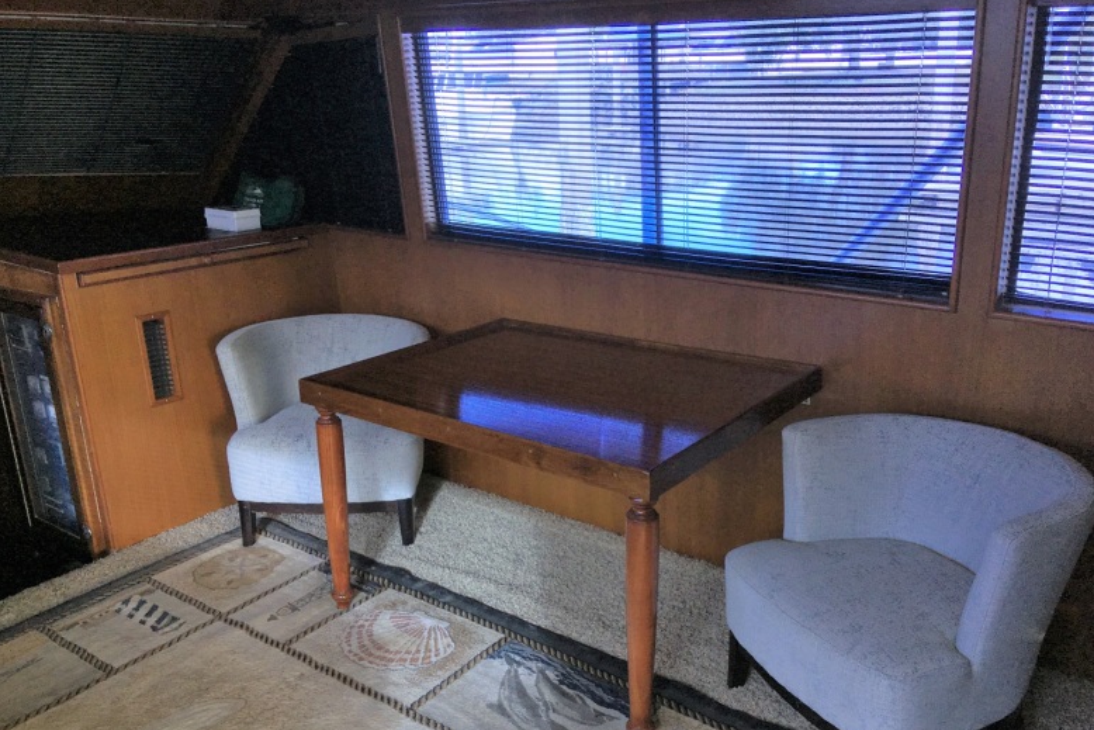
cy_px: 419
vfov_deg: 42.2
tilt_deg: -20.9
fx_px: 942
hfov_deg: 60.3
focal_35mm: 31
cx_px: 554
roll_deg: +0.8
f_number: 2.2
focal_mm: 4.15
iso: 25
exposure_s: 1/74
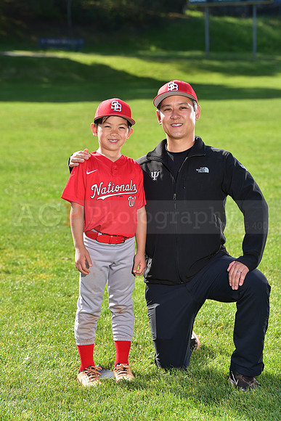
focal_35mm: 110
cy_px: 210
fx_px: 1287
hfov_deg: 12.5
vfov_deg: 18.6
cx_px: 140
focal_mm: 110
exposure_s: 1/250
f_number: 5
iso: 80
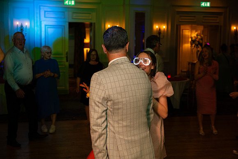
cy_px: 80
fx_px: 344
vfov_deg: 26.0
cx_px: 119
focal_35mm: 52
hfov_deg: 38.2
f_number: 3.5
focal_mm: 52
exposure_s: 1/160
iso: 640
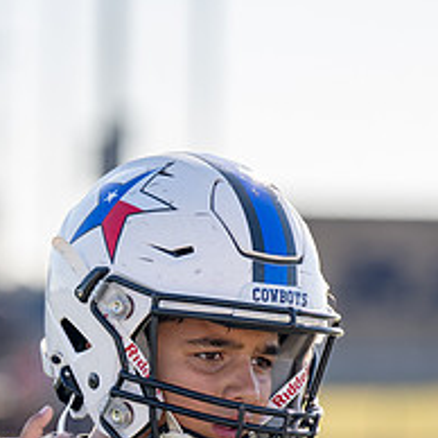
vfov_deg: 4.8
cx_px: 186
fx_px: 5182
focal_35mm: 362
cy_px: 397
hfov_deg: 4.8
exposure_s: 1/1600
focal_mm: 129
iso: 160
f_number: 2.8
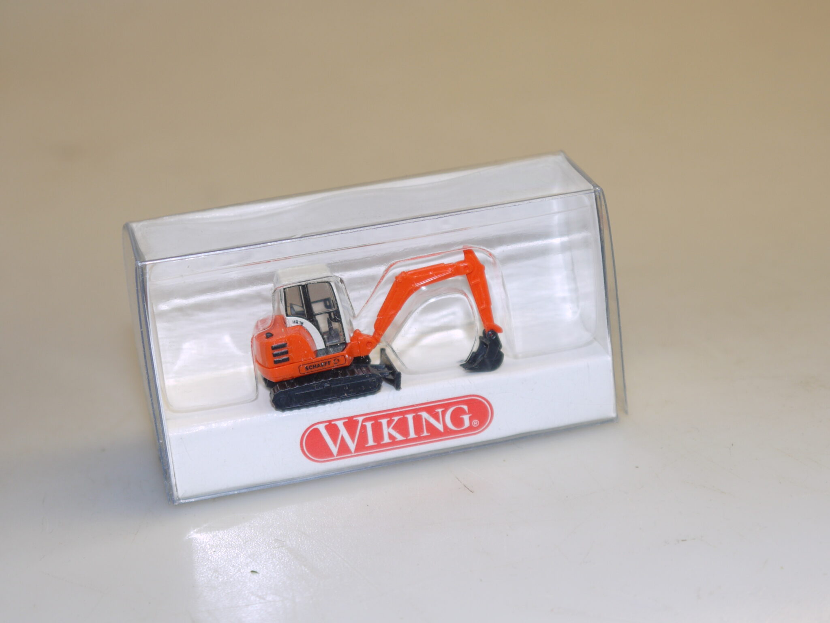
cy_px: 312
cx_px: 415
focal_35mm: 82
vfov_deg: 18.0
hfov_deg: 23.8
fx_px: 1966
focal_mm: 29
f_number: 4.9
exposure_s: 1/40
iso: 100
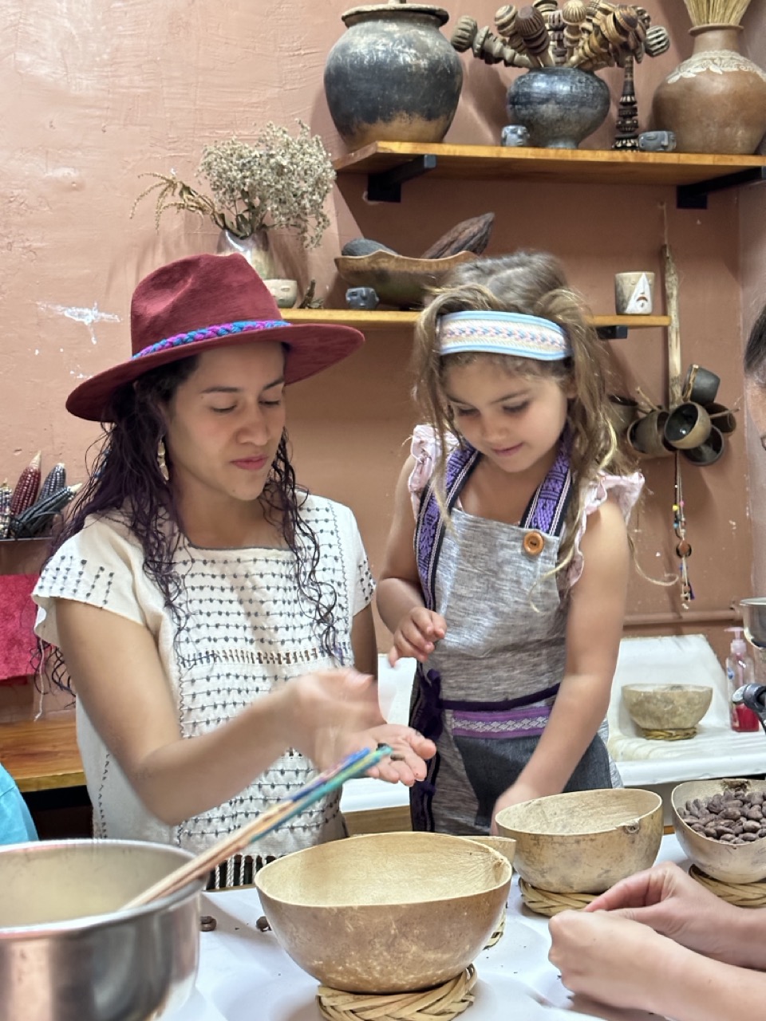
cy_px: 510
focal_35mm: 48
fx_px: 1416
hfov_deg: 30.3
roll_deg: +2.3
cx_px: 383
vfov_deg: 39.7
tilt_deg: -1.1
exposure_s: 1/30
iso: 500
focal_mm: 6.86
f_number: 1.78
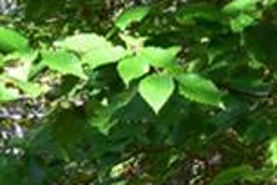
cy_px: 517
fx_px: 3465
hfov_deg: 4.5
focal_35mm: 450
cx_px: -378
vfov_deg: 3.0
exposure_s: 1/60
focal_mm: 45
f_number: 8
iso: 400
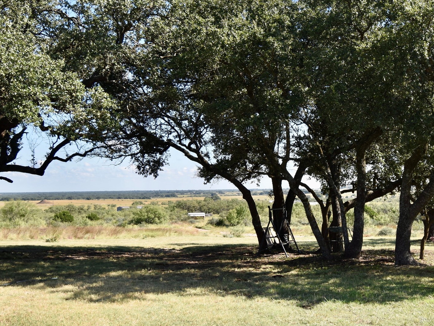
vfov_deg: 32.9
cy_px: 165
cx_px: 304
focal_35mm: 44
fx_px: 552
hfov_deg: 42.1
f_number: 7.1
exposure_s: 1/200
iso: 100
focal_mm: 20
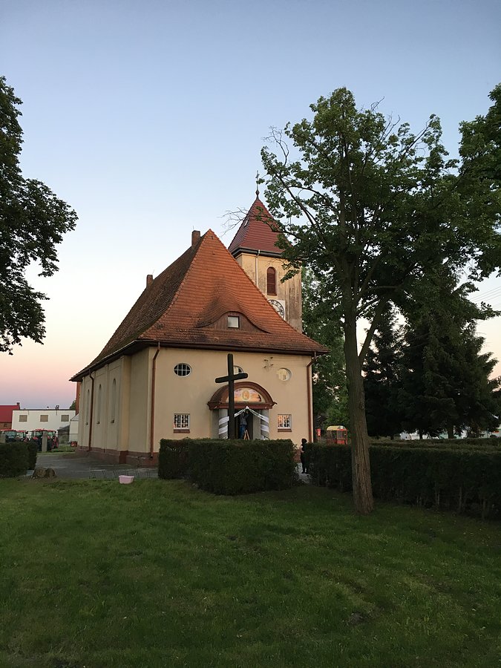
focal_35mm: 29
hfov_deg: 48.2
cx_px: 250
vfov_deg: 61.7
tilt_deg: +10.0
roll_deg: +0.2
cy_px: 334
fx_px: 560
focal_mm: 4.15
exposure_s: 1/33
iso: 50
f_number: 2.2
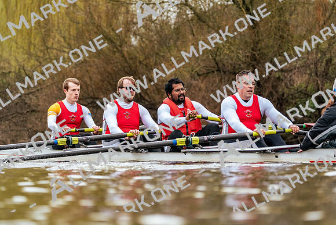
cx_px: 168
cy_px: 112
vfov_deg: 5.1
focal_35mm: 268
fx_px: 2502
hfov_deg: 7.7
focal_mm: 268
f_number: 6.3
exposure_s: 1/2000
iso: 2500
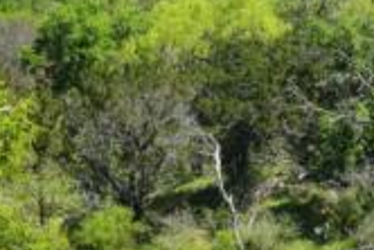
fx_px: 2995
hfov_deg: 7.1
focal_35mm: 288
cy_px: 467
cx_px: 356
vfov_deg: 4.7
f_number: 16
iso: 200
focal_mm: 50
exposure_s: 1/100
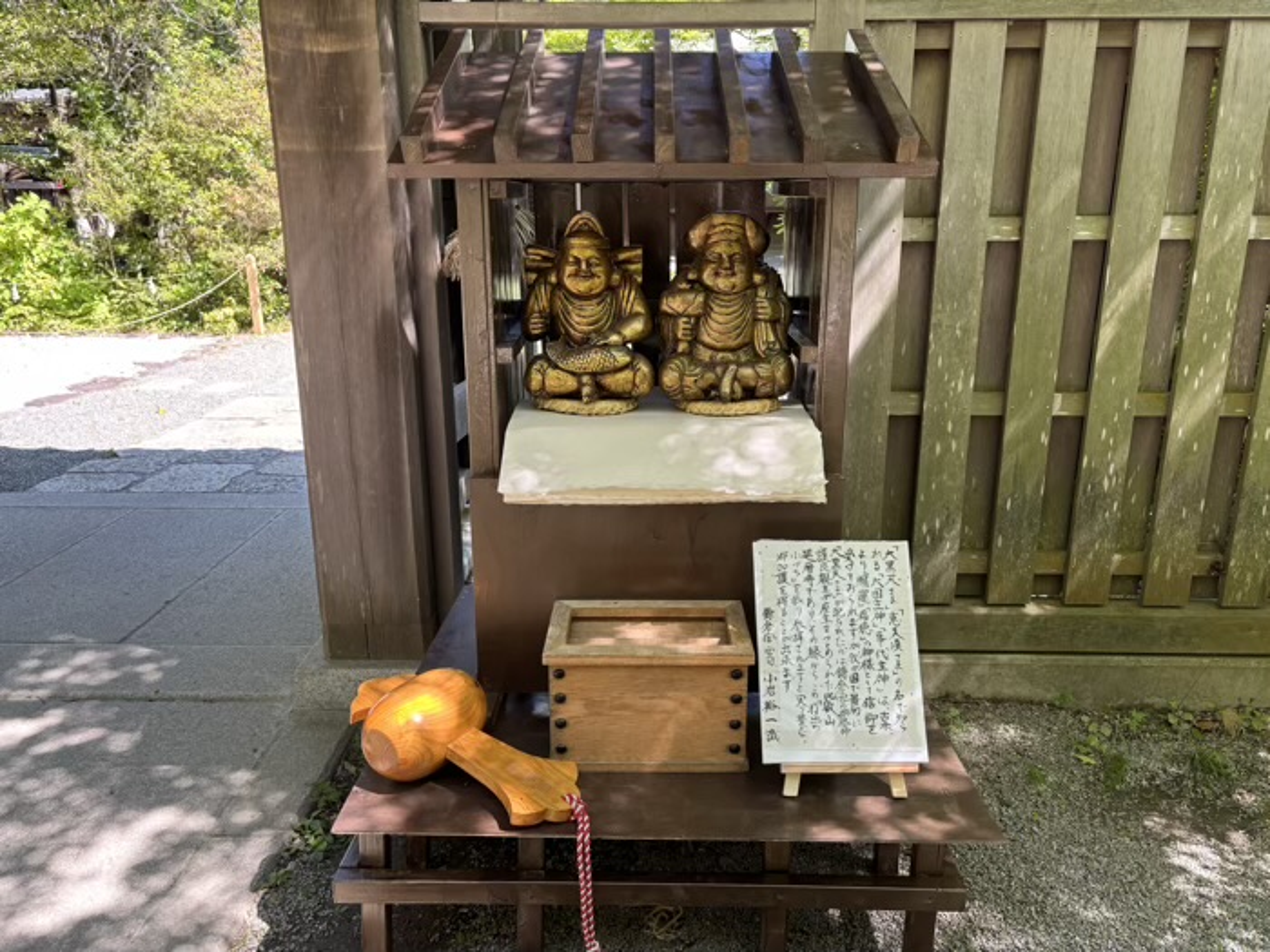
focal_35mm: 26
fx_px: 954
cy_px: 476
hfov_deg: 67.3
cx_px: 635
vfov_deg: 53.1
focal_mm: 5.96
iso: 40
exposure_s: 1/172
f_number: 1.6
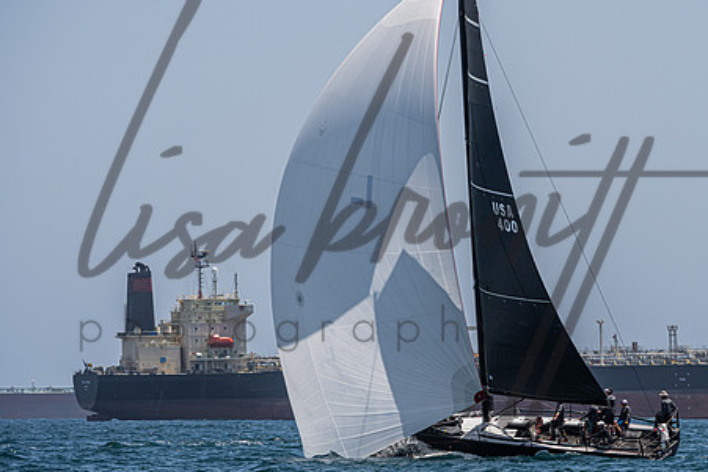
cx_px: 429
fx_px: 6315
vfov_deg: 4.3
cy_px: 243
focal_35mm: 321
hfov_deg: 6.4
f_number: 8
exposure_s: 1/2000
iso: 400
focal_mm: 210
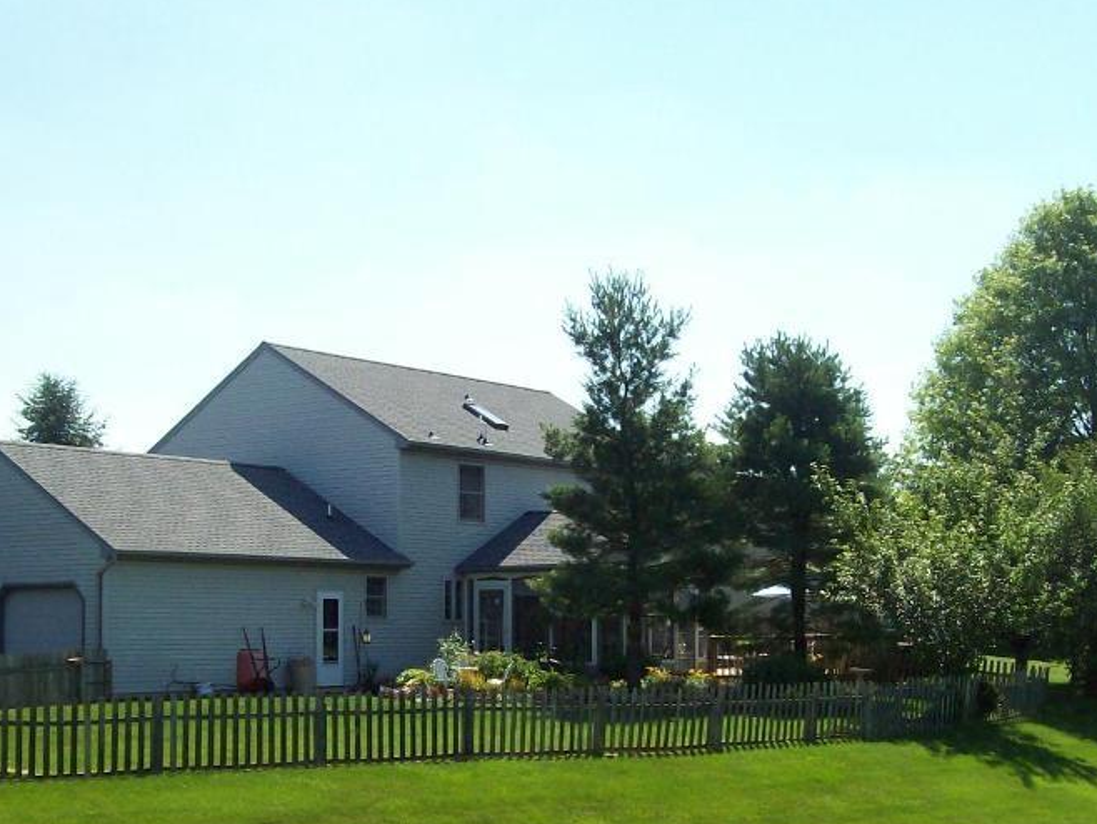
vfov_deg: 26.0
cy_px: 549
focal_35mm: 56
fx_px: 1775
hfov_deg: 34.3
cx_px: 477
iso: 80
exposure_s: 1/443
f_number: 4.8
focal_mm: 6
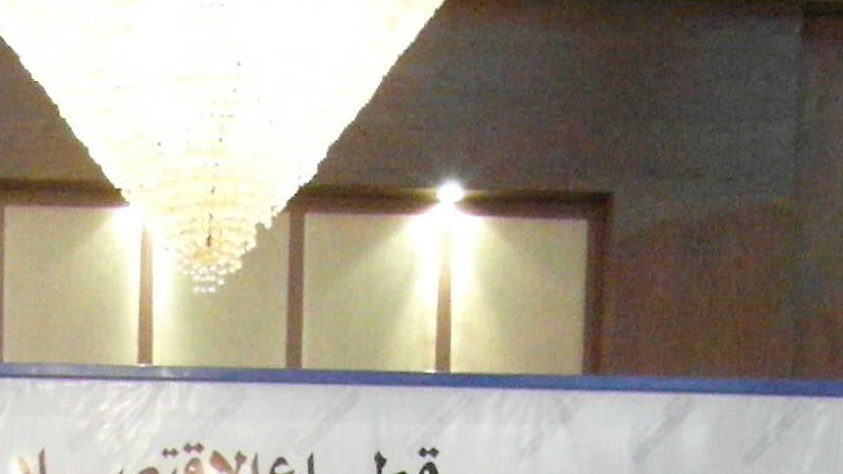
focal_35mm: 104
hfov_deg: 20.2
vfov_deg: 9.9
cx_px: 104
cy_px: 1233
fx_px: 2325
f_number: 3.2
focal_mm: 4
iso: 480
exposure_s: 1/30
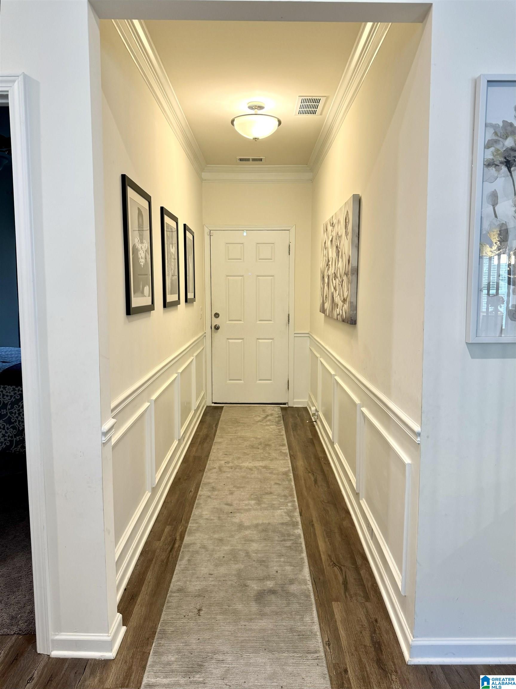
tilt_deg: -6.2
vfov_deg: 71.6
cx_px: 258
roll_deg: +1.1
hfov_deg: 56.8
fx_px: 477
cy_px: 344
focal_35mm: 24
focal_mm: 6.76
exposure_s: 1/60
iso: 160
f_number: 1.78
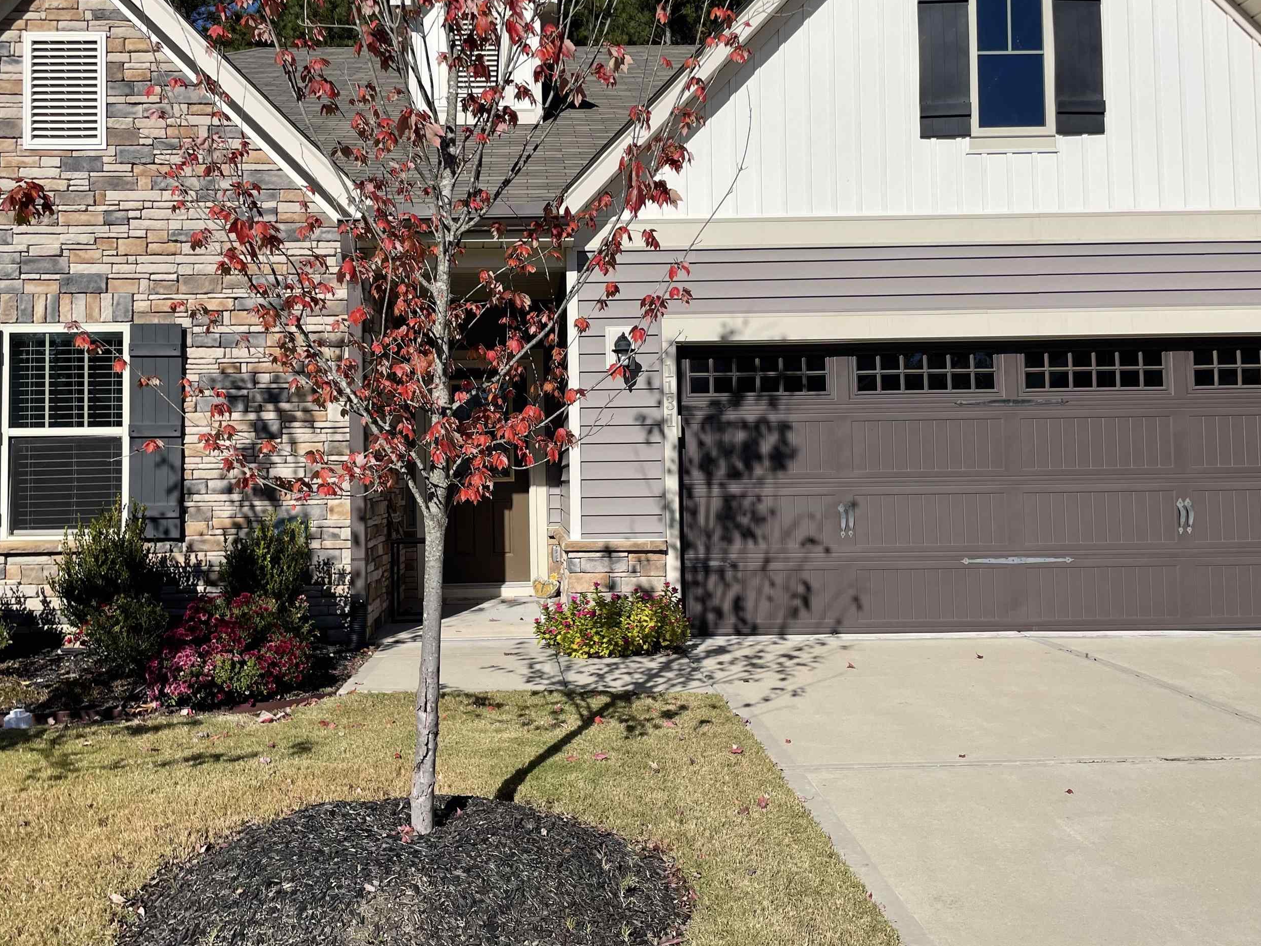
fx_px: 1166
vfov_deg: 44.1
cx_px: 555
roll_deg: +0.5
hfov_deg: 56.7
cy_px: 432
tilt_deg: +3.5
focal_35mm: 32
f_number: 1.6
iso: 32
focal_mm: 4.2
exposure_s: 1/5814
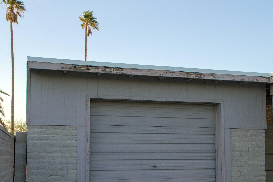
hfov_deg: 40.2
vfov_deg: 27.2
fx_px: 371
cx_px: 162
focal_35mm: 49
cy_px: 134
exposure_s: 1/60
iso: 400
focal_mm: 20
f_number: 8
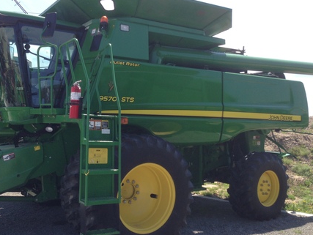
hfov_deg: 44.7
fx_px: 380
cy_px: 104
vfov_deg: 34.4
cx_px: 143
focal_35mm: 42
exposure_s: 1/903
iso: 50
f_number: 2.4
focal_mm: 4.13
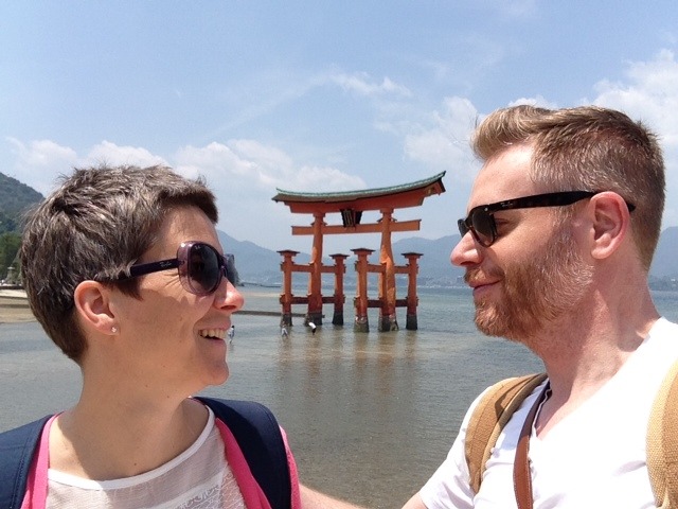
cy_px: 254
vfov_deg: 40.7
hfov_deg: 52.6
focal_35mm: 35
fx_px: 686
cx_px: 339
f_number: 2.4
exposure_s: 1/1342
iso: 32
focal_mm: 2.18
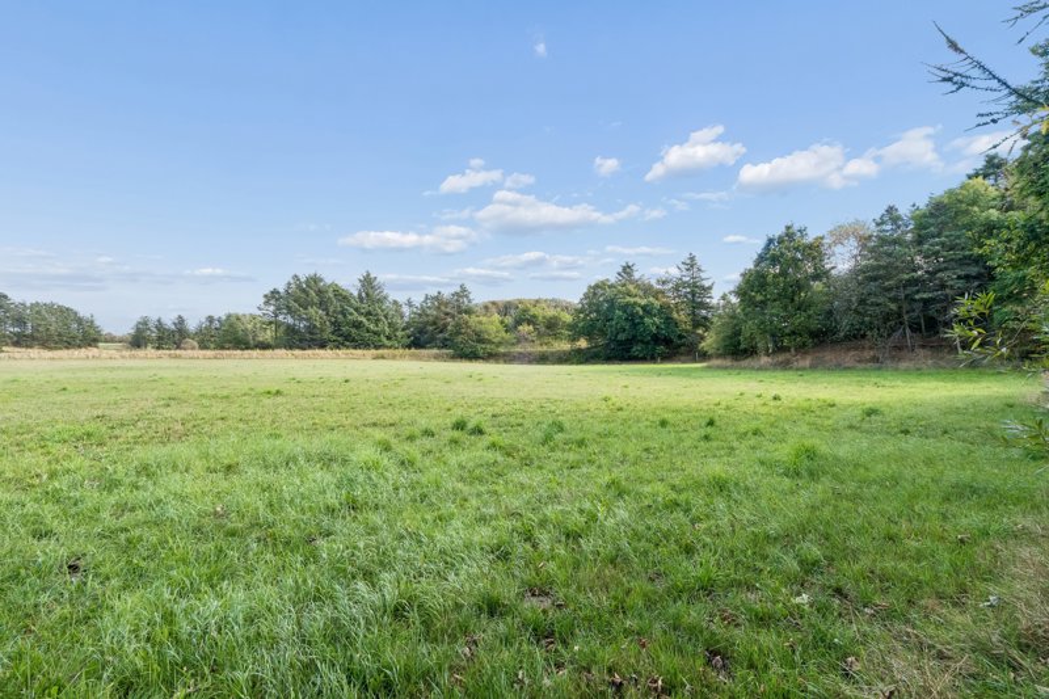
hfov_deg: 93.3
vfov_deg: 70.4
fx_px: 495
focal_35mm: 17
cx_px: 524
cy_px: 350
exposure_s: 1/160
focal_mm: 17
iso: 2000
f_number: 22
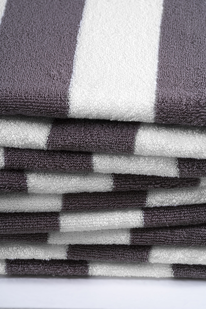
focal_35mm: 157
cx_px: 103
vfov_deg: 13.1
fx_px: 1347
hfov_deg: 8.7
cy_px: 154
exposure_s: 1/160
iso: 50
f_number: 14
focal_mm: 157
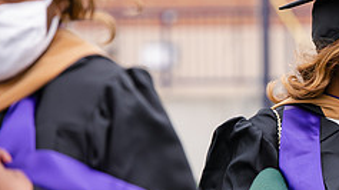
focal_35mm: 423
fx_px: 3800
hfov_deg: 5.1
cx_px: 405
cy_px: 132
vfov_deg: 2.9
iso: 500
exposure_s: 1/640
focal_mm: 165
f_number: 5
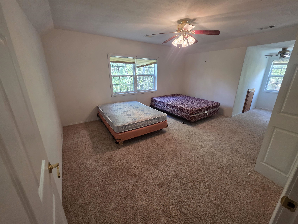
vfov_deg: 89.9
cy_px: 112
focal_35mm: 13
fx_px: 112
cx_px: 149
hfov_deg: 106.2
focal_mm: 2.2
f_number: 1.9
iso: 160
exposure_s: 1/60
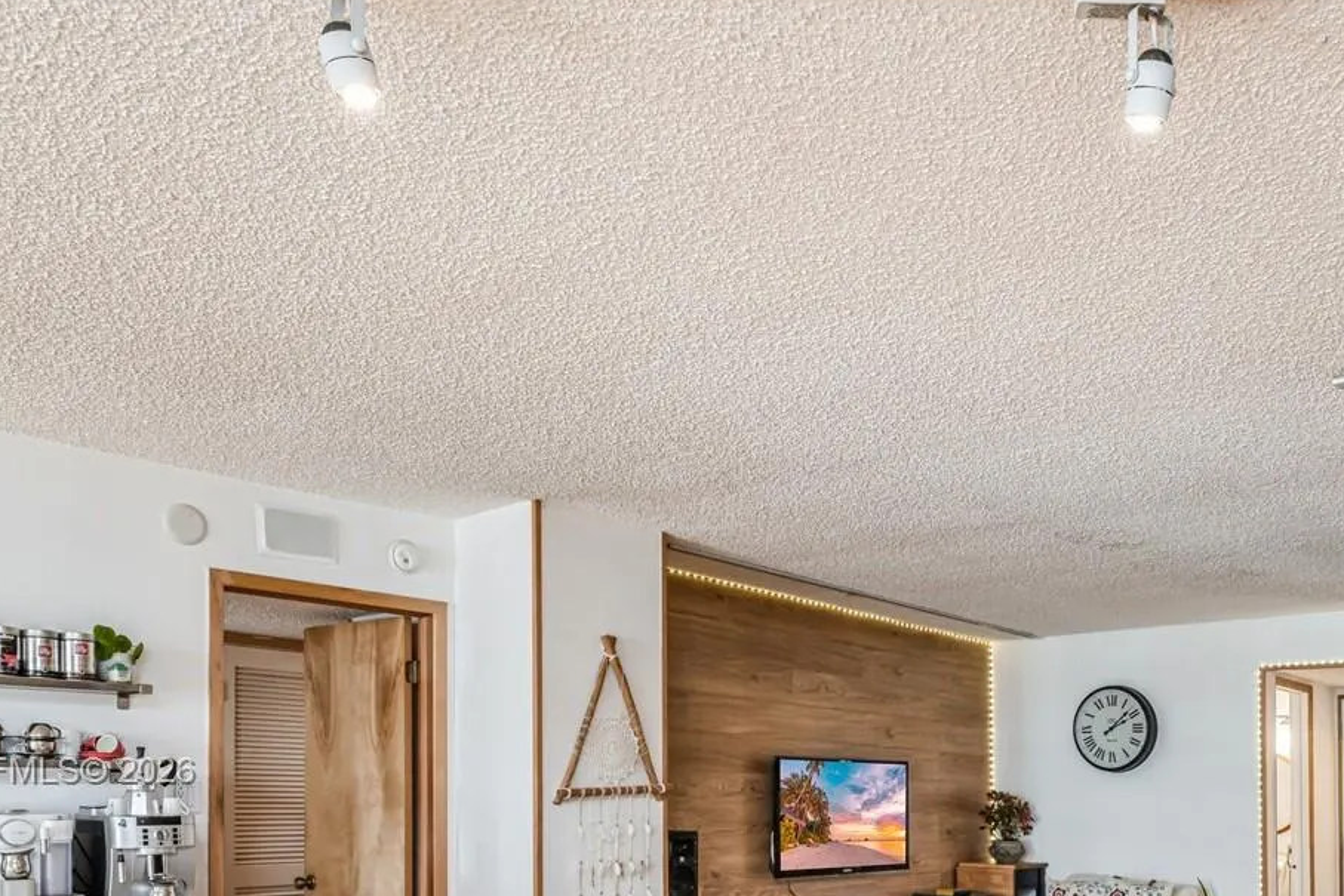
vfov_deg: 40.9
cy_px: 774
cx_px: 919
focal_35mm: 30
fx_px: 1120
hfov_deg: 60.1
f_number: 10
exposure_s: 1/4
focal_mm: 17
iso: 200
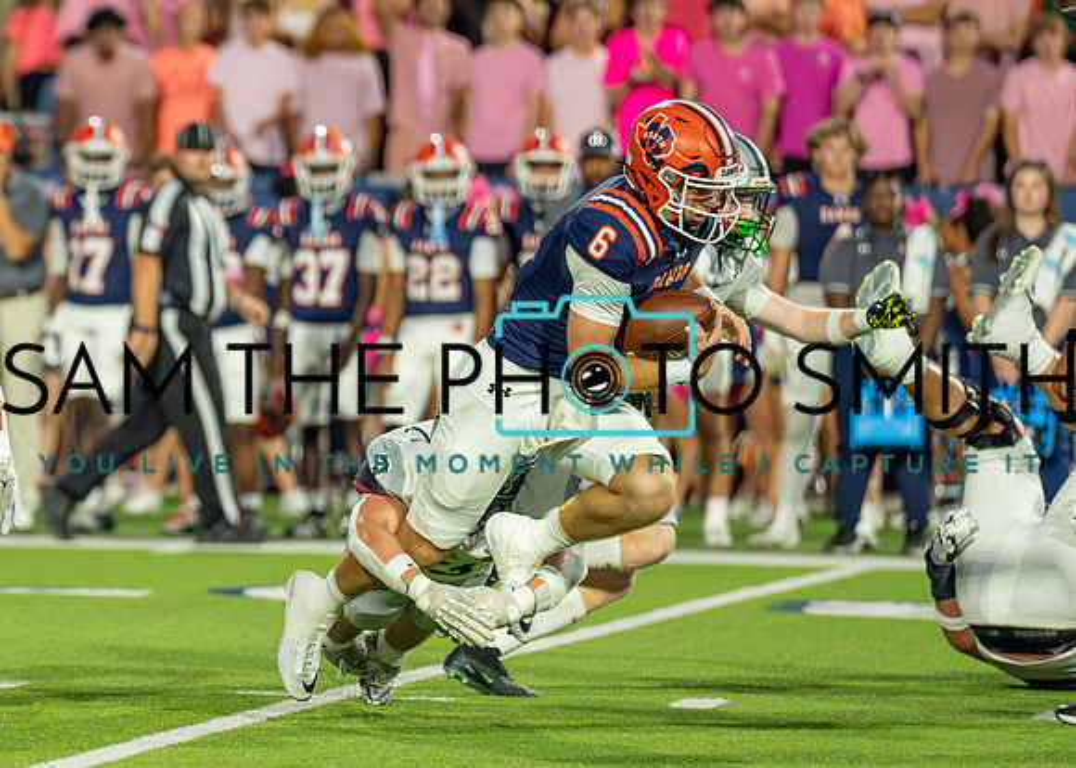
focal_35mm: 424
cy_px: 317
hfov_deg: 4.7
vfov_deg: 3.4
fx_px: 12956
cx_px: -90
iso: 1600
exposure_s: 1/1250
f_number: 2.8
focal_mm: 200
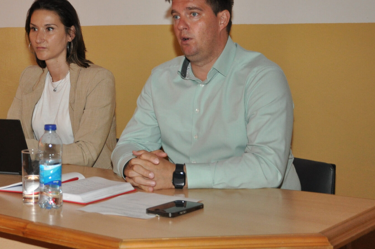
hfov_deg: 25.6
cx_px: 43
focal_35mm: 77
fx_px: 801
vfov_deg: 17.5
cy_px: 45
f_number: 4
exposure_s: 1/60
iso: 800
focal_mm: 27
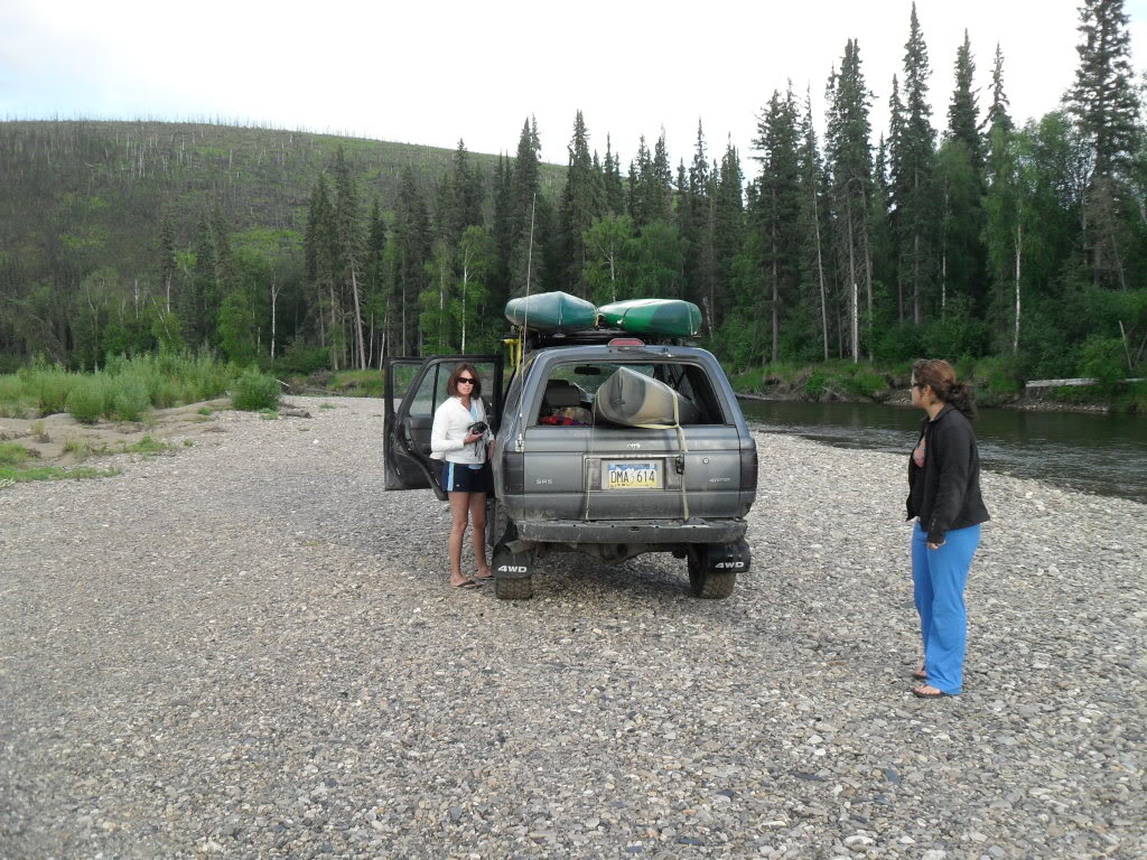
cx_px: 574
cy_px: 430
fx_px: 1160
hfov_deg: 52.6
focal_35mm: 35
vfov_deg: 40.7
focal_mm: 6.2
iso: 100
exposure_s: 1/350
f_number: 2.8
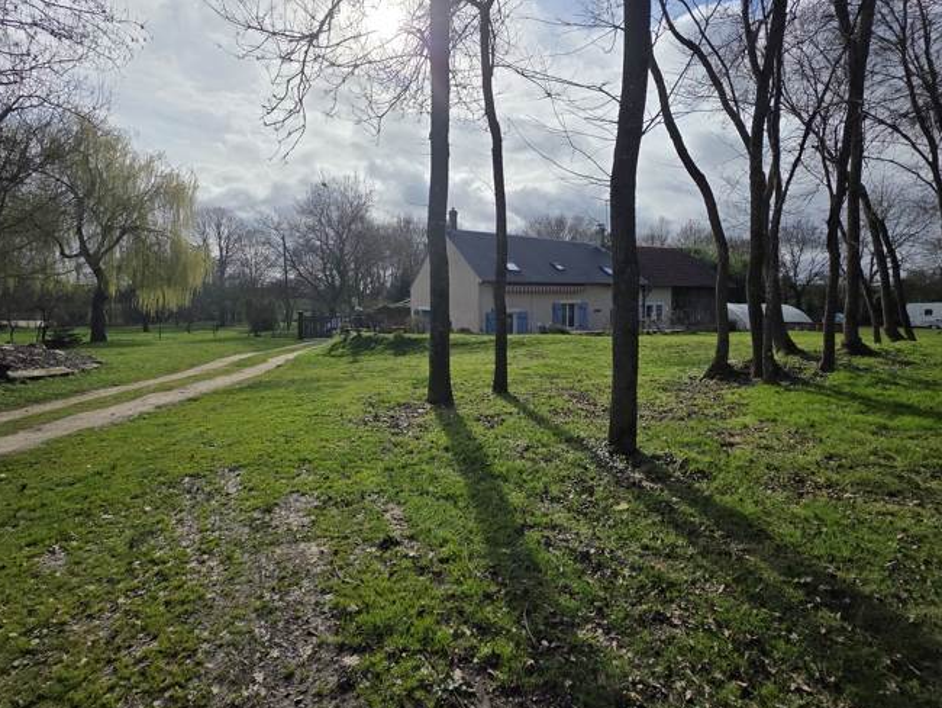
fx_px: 436
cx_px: 480
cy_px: 316
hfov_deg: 94.5
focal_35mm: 16
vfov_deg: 77.9
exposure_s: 1/4037
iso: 40
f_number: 1.9
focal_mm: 2.2
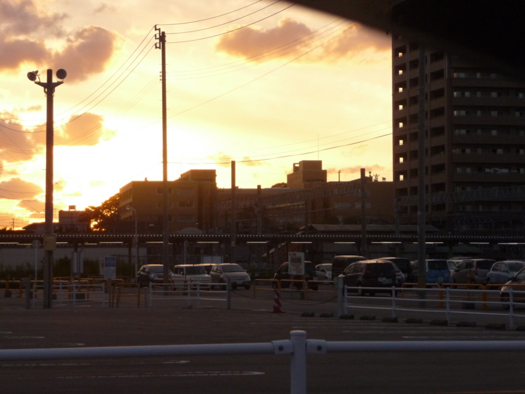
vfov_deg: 12.5
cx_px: 262
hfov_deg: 16.6
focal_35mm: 119
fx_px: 1805
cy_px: 197
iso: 320
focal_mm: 20.3
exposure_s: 1/500
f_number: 4.7
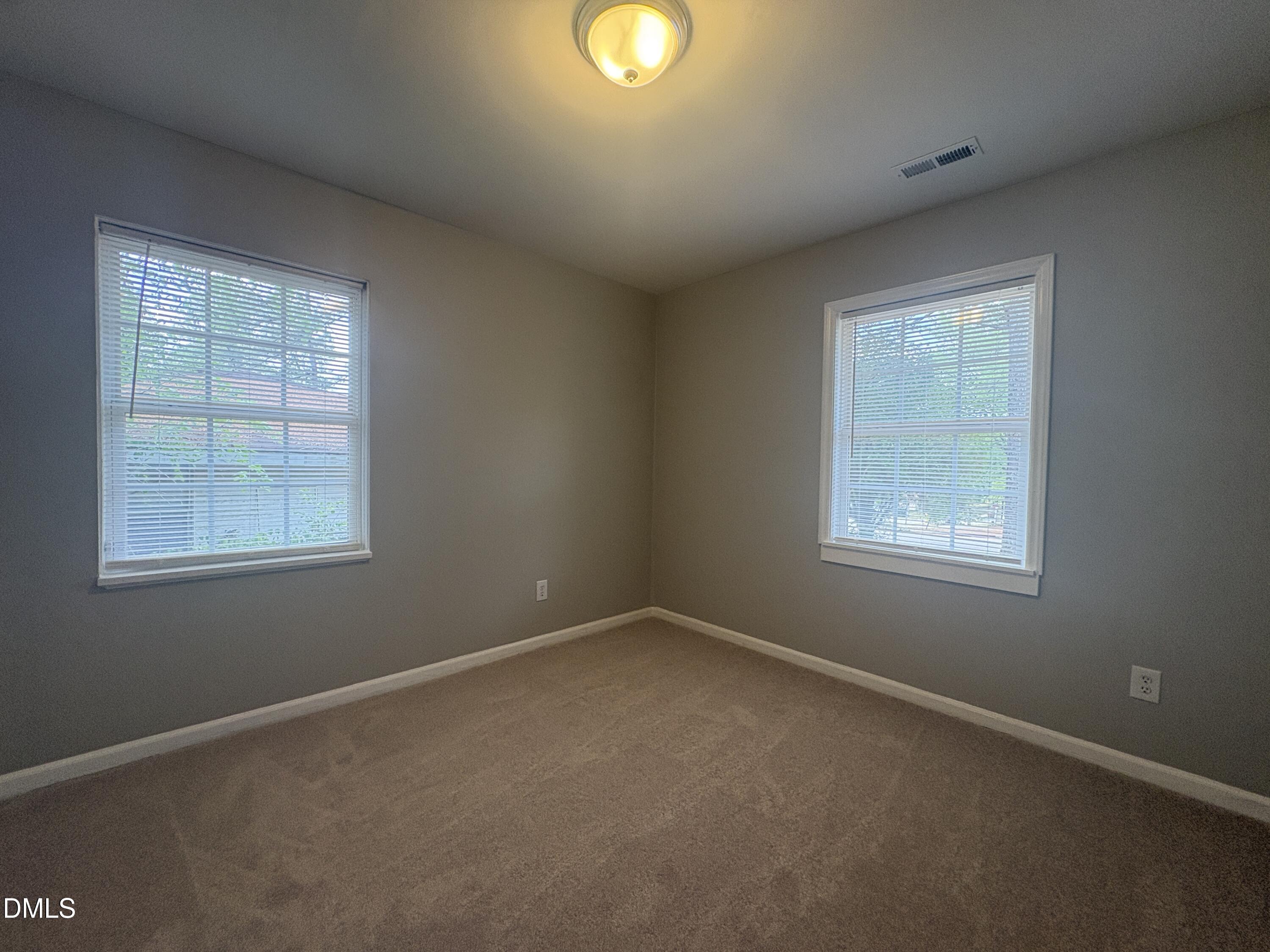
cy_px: 476
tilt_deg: -1.7
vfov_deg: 85.7
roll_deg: -0.1
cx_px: 635
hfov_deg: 102.1
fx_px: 514
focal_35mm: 14
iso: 250
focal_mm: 2.22
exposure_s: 1/120
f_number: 2.2
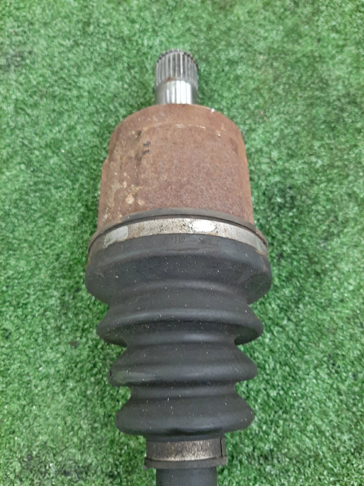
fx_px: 365
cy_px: 243
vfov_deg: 67.3
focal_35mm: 26
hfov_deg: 53.1
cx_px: 182
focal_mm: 3.93
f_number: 1.7
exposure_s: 1/25
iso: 199
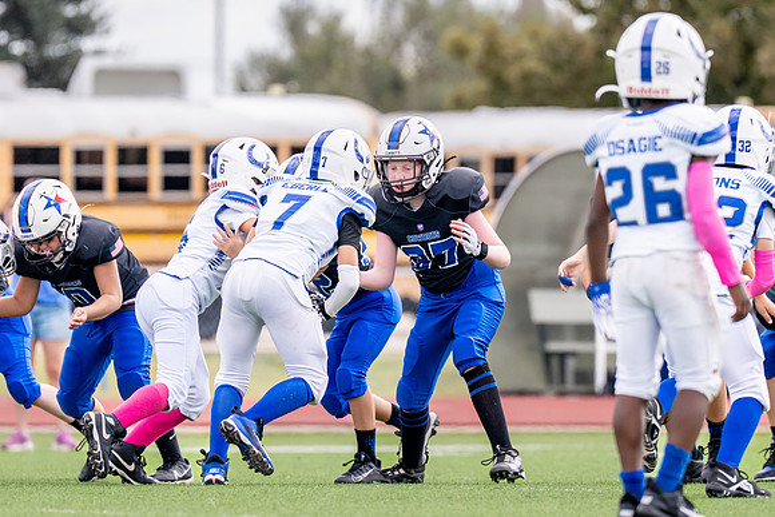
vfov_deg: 2.7
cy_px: 295
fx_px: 10969
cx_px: 419
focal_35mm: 509
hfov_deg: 4.0
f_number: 2.8
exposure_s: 1/2500
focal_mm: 200
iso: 250
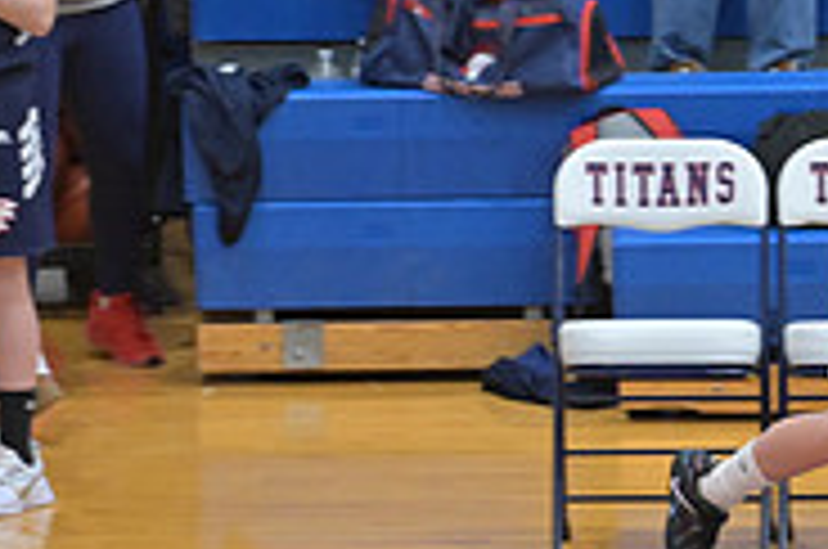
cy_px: 180
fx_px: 14511
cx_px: 1004
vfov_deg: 2.2
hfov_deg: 3.3
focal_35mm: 632
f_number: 4.5
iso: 2800
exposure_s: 1/400
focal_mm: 200
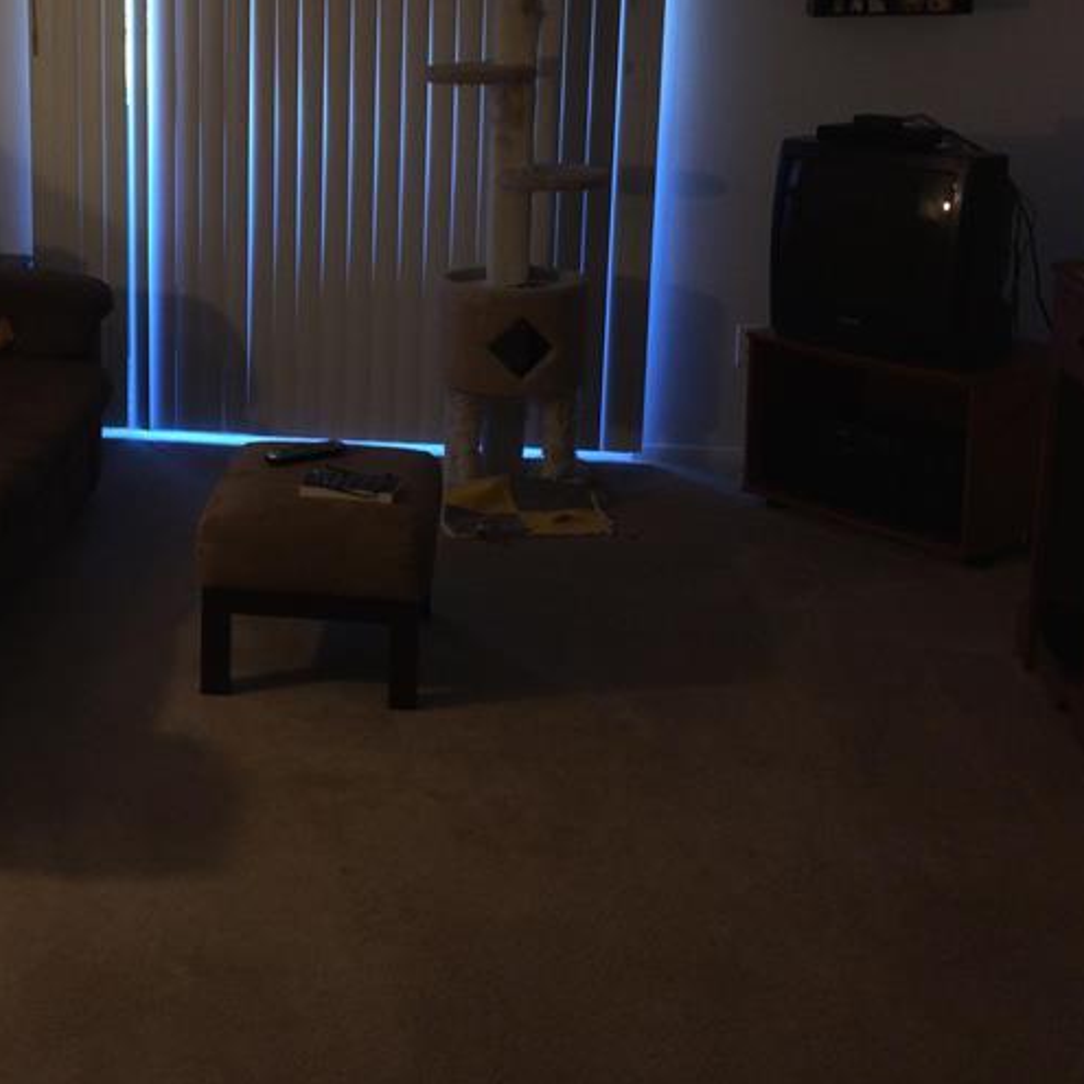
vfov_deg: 31.9
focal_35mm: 53
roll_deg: +1.2
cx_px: 83
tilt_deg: -12.2
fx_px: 1878
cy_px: 333
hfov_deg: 30.6
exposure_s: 1/30
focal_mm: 4.15
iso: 50
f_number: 2.2
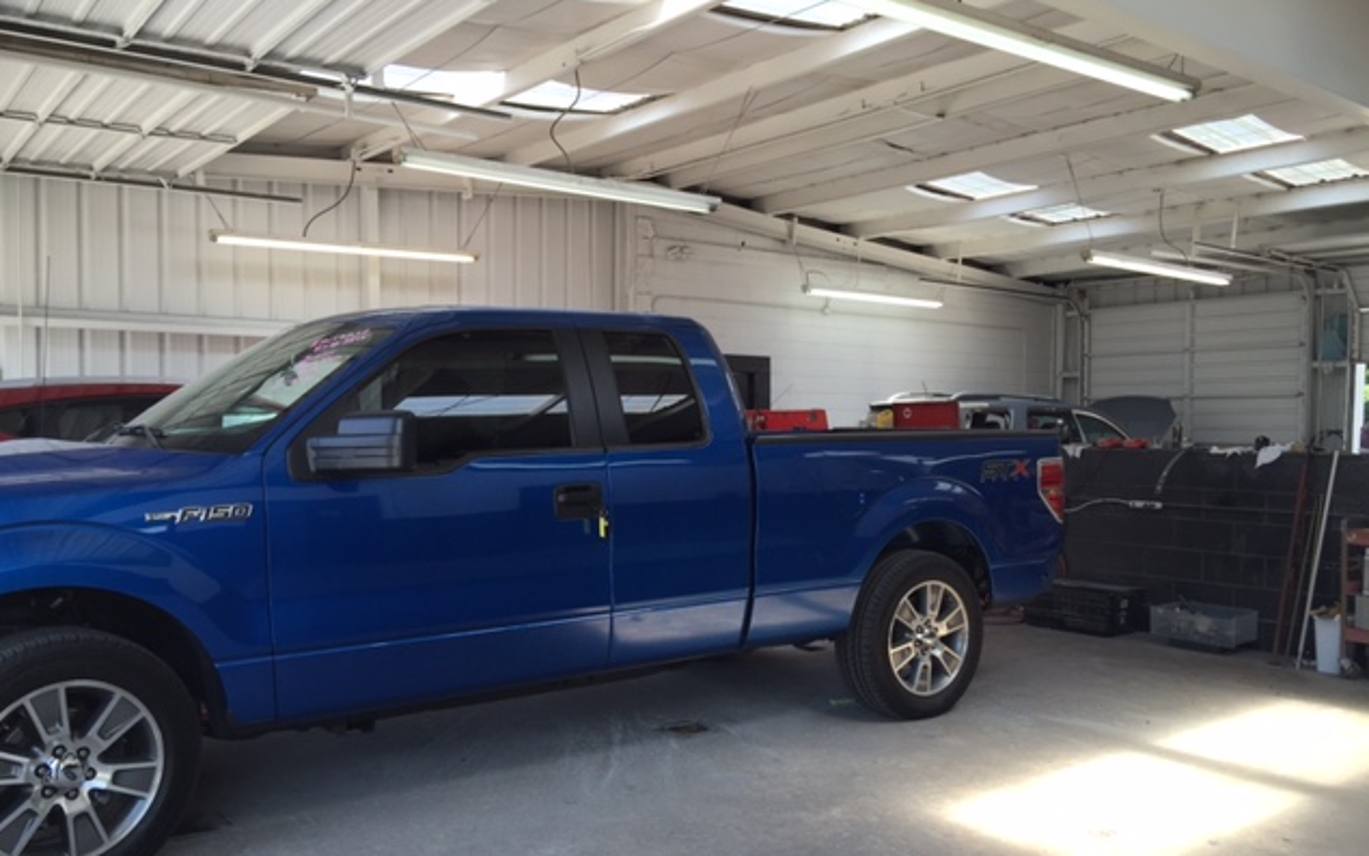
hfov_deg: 61.2
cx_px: 686
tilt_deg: -3.2
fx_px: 1157
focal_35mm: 31
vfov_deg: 40.5
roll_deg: -1.2
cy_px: 502
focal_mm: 4.15
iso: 32
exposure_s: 1/230
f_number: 2.2
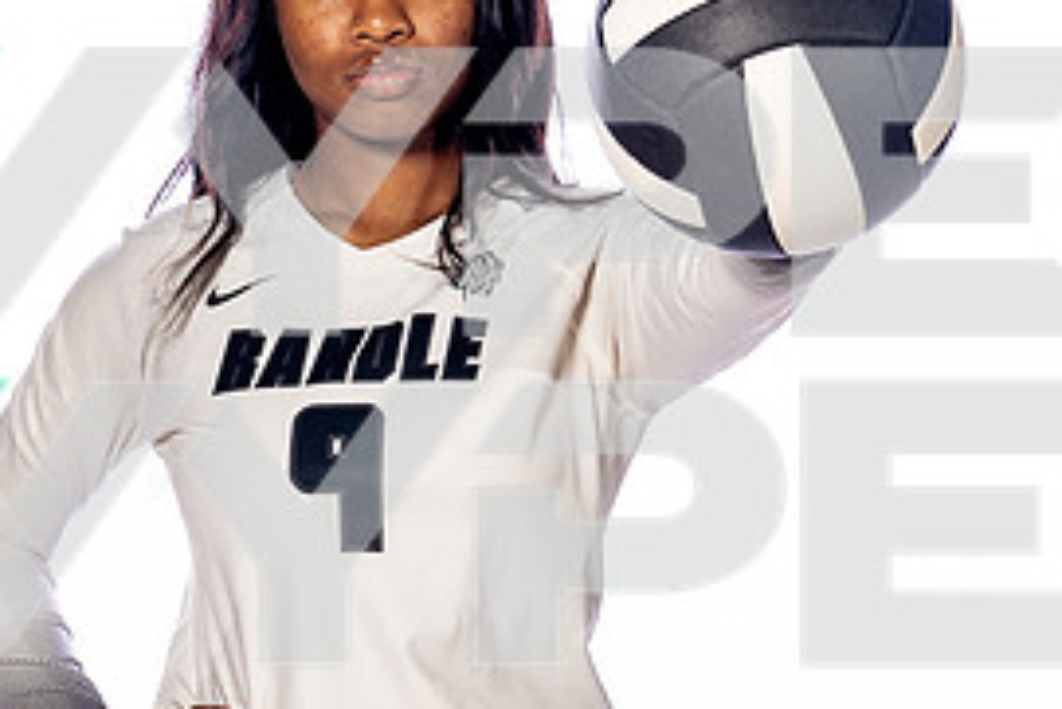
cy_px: 529
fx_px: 5106
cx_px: 78
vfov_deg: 7.9
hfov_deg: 11.8
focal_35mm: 173
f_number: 7.1
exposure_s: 1/250
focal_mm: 69
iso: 250
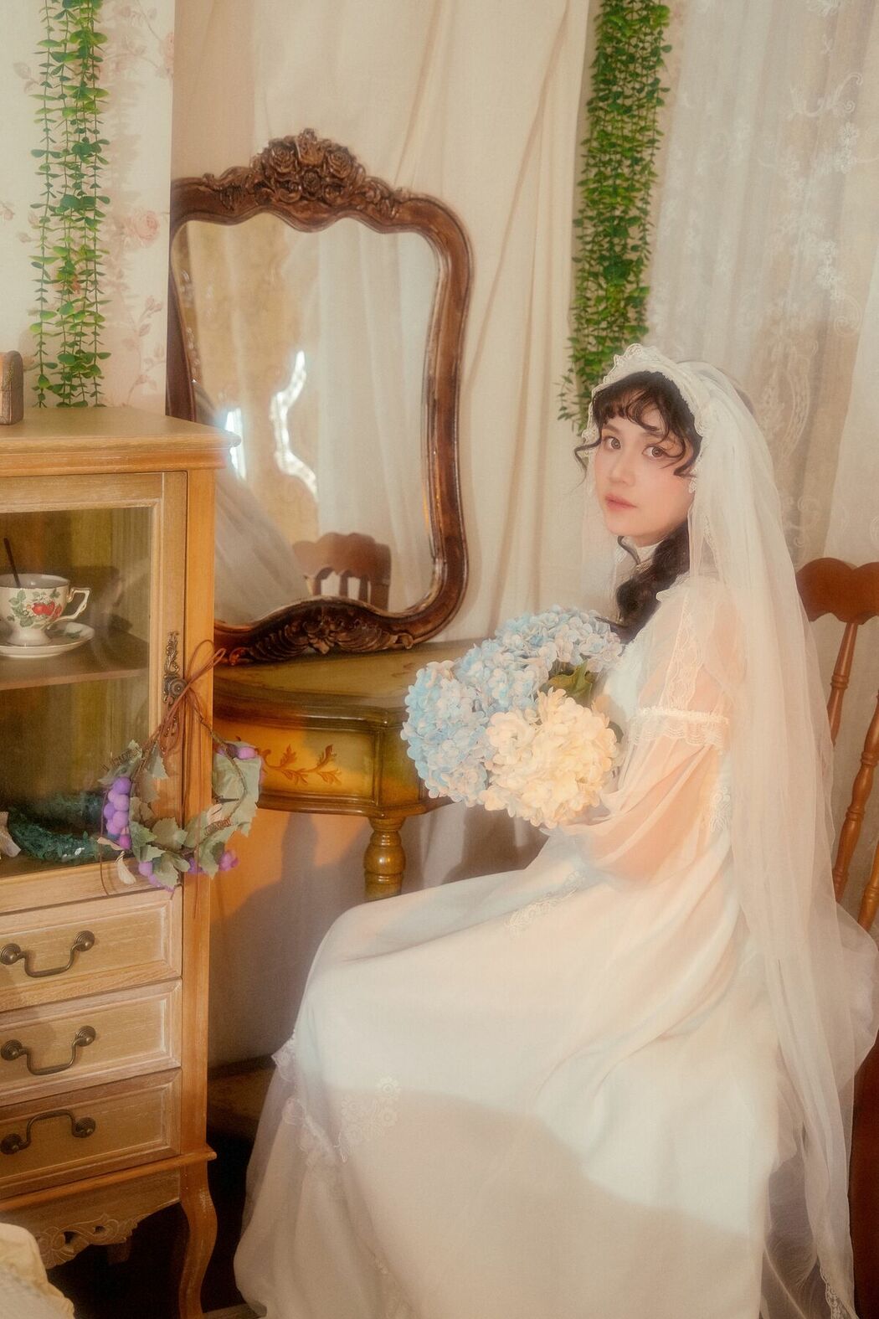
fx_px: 1831
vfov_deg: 39.6
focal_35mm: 50
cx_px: 440
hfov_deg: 27.0
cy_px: 660
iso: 500
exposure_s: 1/125
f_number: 2.8
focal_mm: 33.2
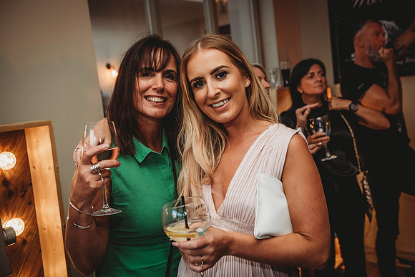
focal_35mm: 38
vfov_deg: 35.1
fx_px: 438
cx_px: 208
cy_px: 138
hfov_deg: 50.7
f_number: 4
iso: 400
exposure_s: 1/80
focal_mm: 38
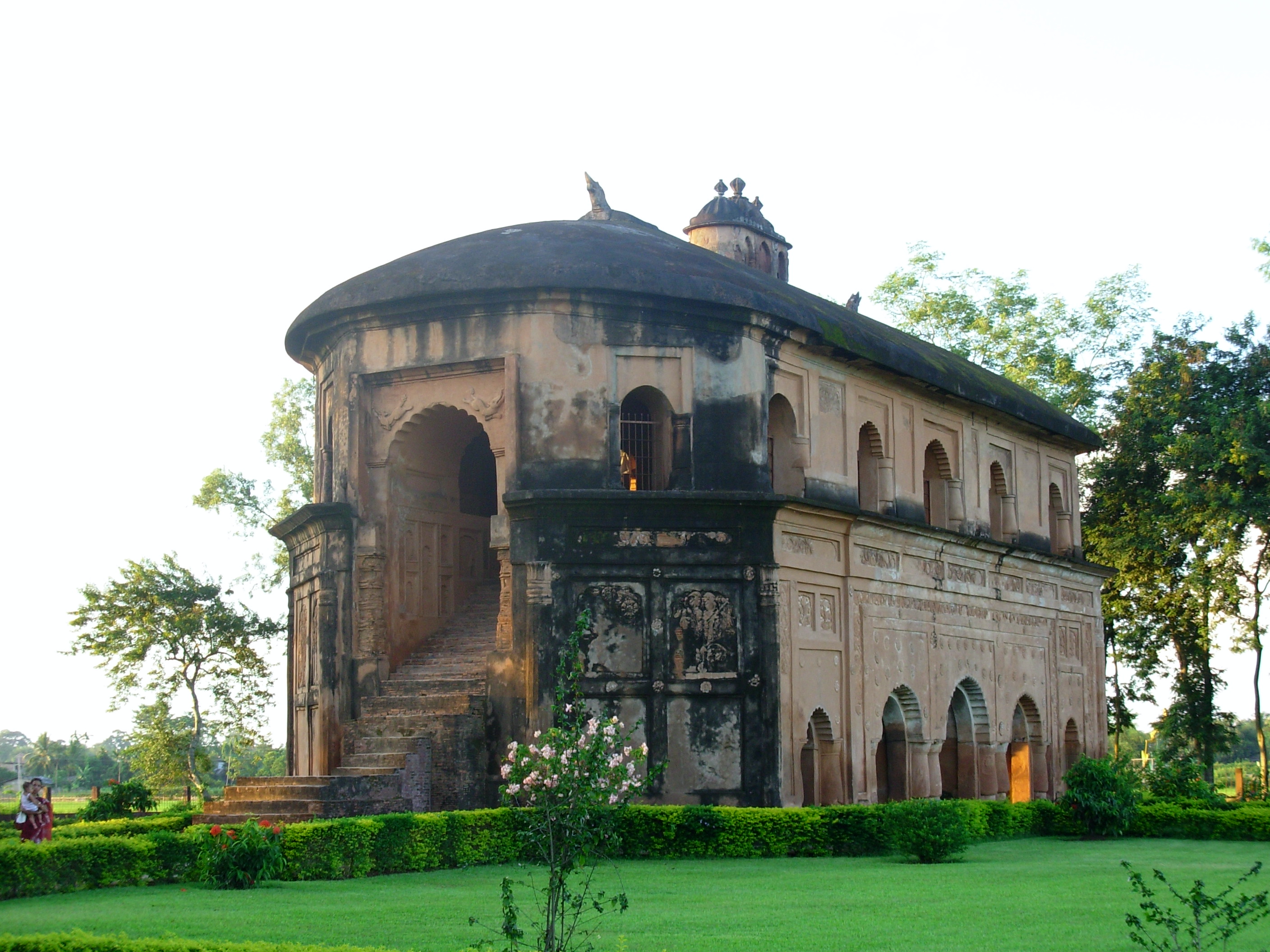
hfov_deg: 27.8
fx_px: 2568
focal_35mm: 70
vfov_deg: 21.0
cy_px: 476
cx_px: 635
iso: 50
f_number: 3.5
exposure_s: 1/26.9
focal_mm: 11.5
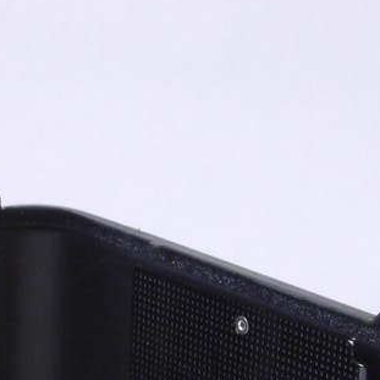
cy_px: 435
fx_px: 2459
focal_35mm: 198
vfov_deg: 8.8
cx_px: -101
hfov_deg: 8.7
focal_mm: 29
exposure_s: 1/20
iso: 800
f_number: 11
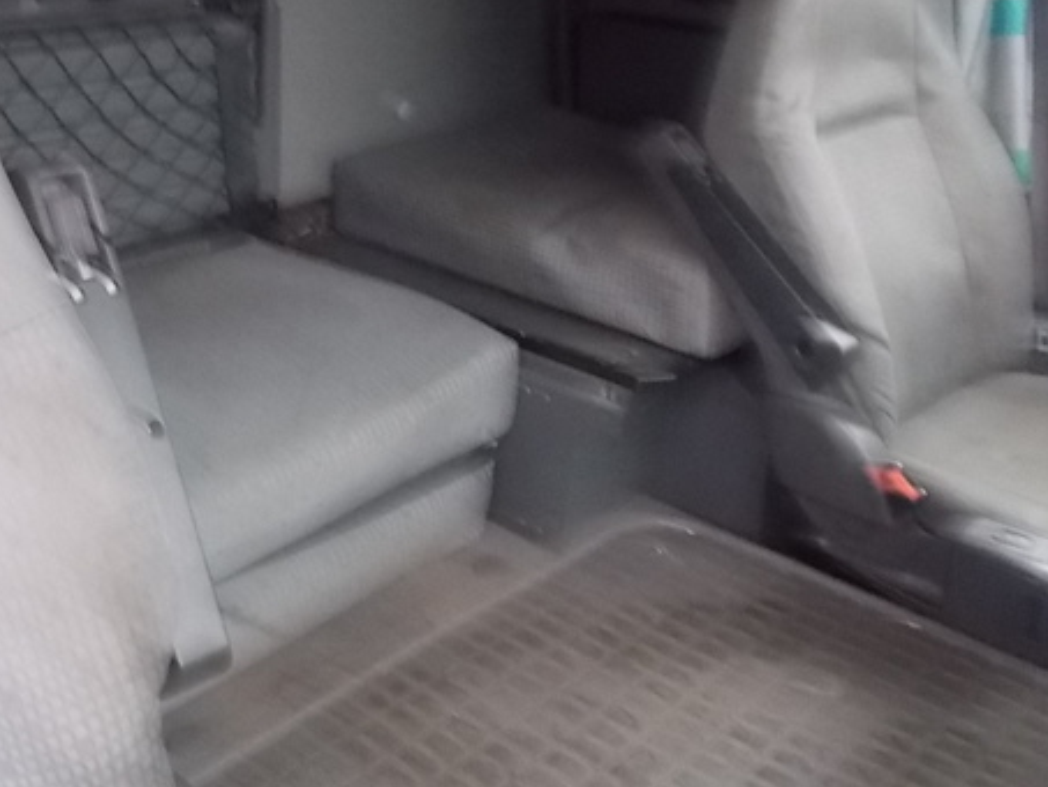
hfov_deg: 45.5
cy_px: 250
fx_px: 1242
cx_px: 426
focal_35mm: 41
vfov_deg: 34.8
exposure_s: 1/8
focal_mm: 4.1
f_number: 3.3
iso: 400
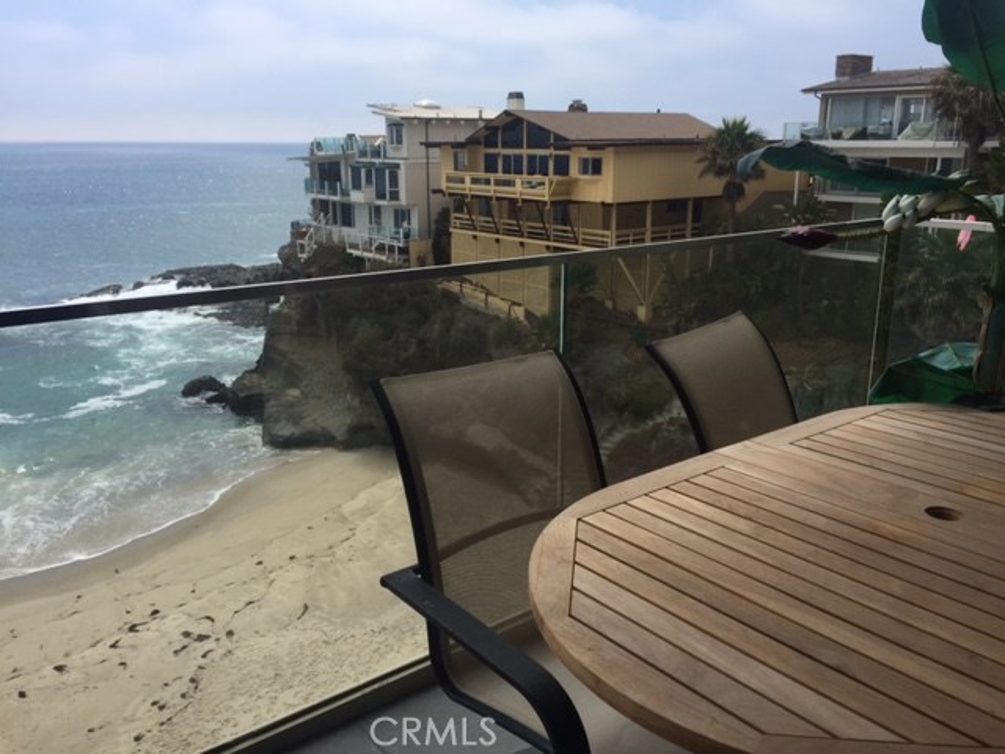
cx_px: 502
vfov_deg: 48.2
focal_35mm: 29
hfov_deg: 61.7
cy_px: 377
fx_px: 842
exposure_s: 1/2825
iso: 32
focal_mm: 4.15
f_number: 2.2
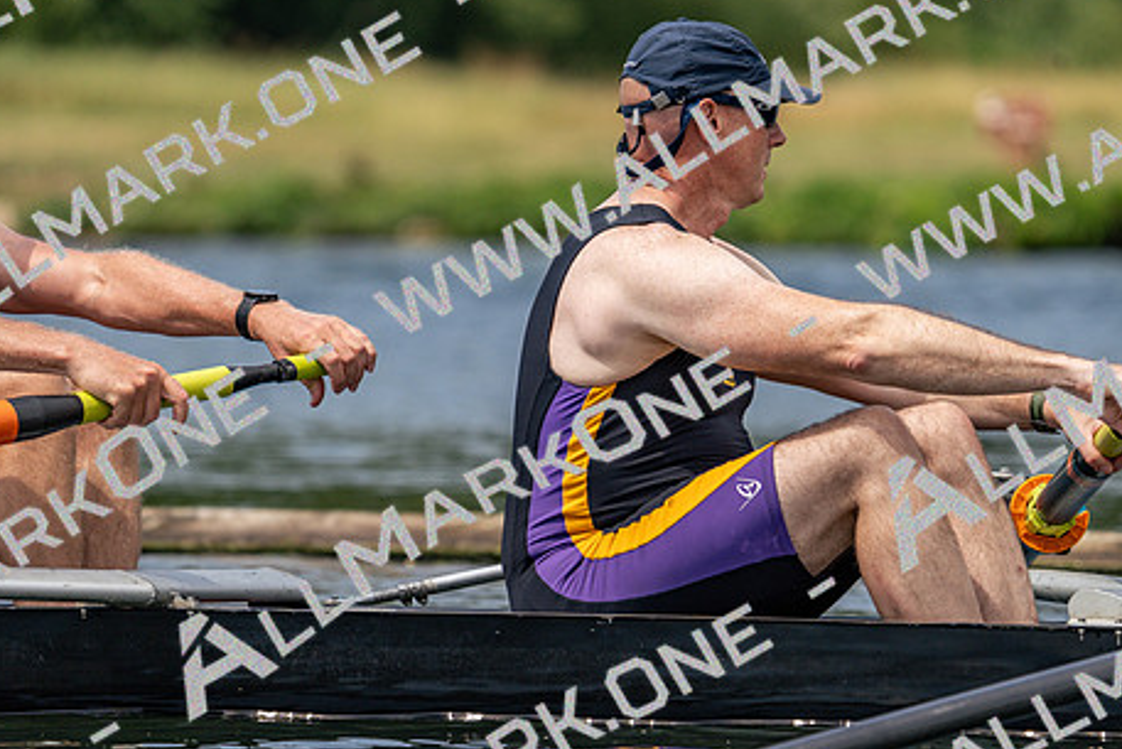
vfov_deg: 3.0
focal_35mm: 456
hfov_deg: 4.5
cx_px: 678
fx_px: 14216
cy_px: 340
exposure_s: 1/1600
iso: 320
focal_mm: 359
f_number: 6.3
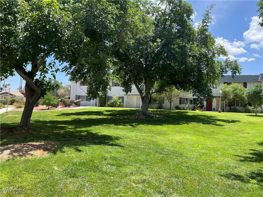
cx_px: 132
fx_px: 198
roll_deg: -1.9
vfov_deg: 53.1
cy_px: 98
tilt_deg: +4.6
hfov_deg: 67.3
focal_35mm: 26
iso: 50
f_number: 1.5
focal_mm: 5.7
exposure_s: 1/1698
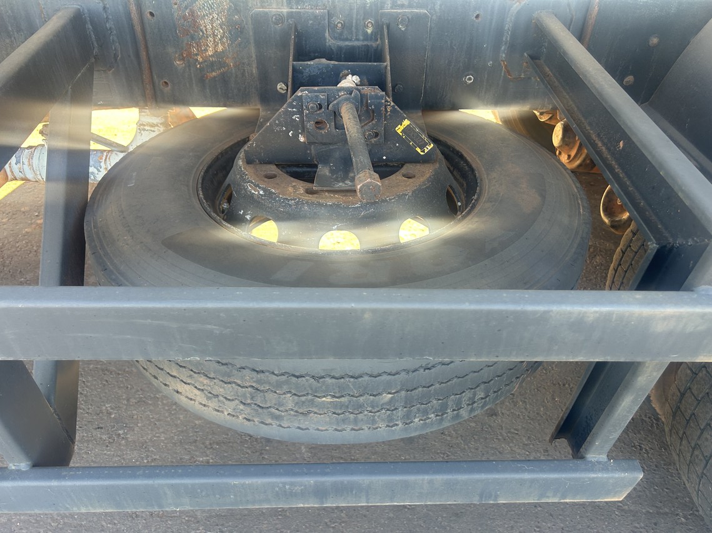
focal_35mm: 26
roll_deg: -0.3
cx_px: 356
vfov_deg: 53.1
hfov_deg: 67.3
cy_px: 266
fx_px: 535
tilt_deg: -41.0
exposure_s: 1/122
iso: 64
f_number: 1.5
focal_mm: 5.7
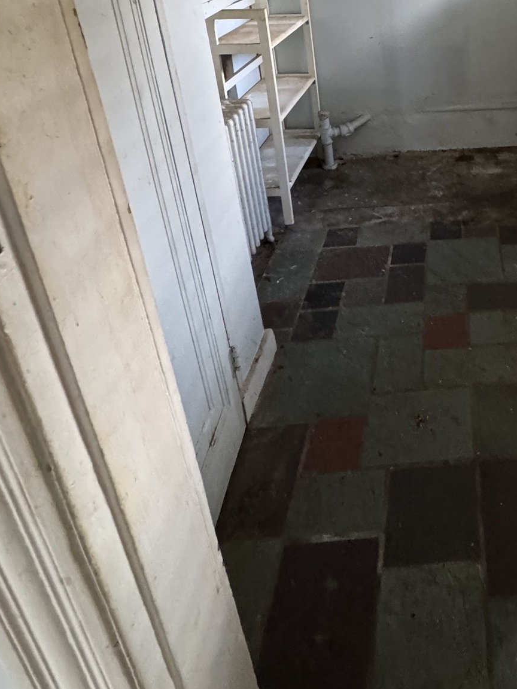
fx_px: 558
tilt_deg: -20.5
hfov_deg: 44.5
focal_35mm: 28
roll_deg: +2.3
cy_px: 86
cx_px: 481
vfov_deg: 56.0
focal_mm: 2.22
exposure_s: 1/60
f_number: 2.2
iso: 800
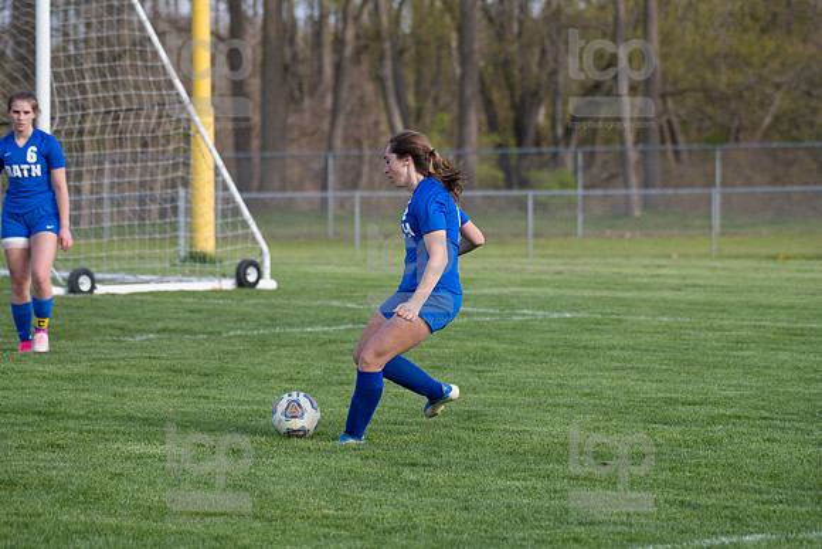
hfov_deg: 10.3
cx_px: 411
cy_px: 274
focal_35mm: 200
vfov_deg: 6.9
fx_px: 4568
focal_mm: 200
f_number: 5.6
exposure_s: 1/1600
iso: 200
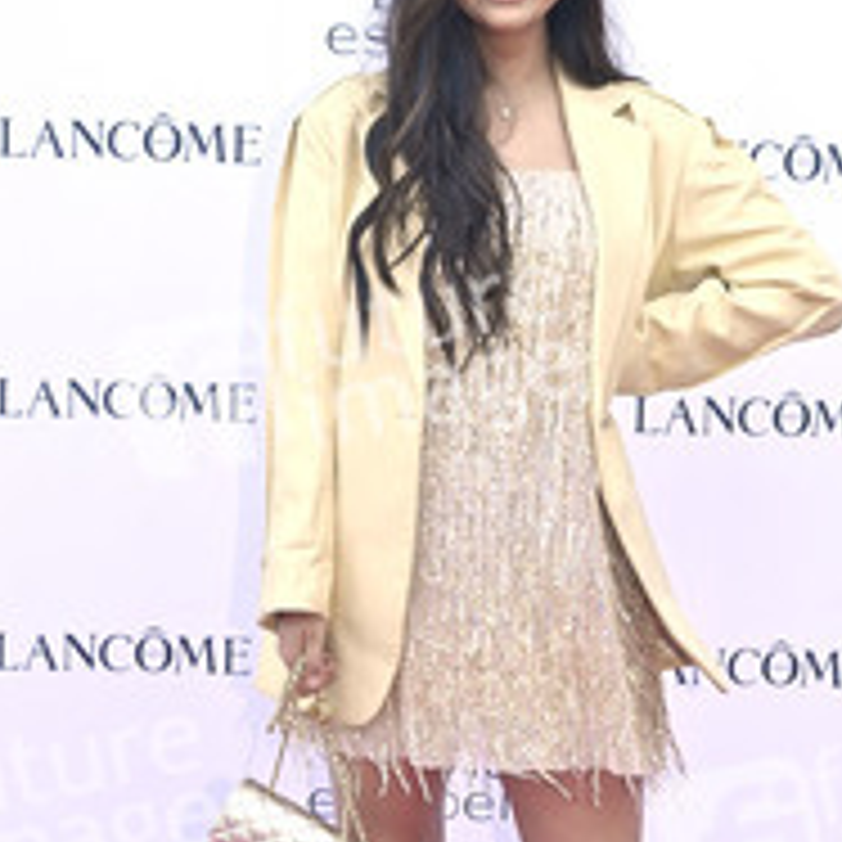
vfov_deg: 24.1
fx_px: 1954
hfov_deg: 24.3
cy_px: 599
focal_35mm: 71
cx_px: 477
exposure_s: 1/200
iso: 800
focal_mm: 39
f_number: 7.1
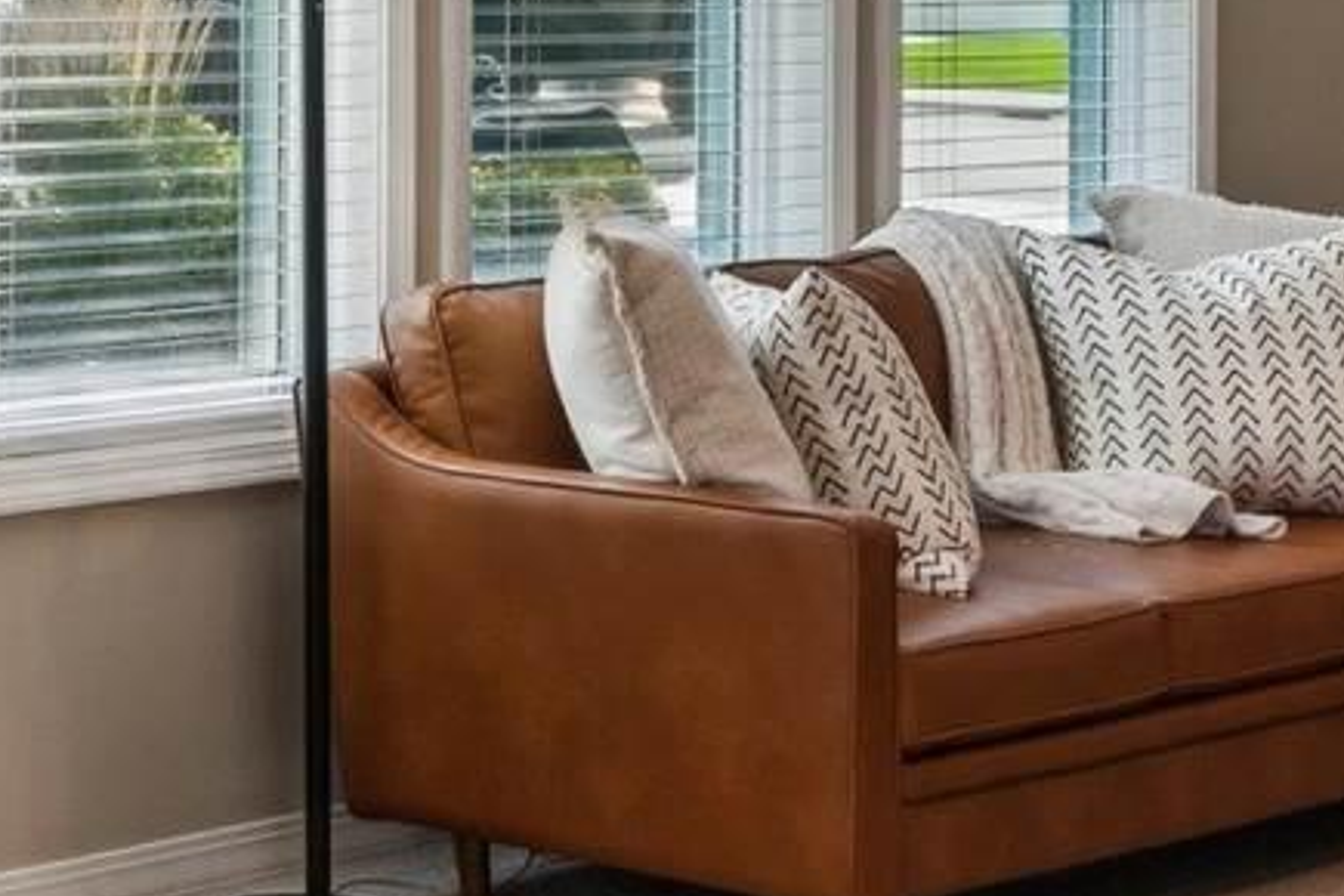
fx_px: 3957
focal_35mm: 106
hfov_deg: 17.0
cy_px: -71
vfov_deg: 12.7
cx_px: -809
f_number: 13
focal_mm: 15
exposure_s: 1/15
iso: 400
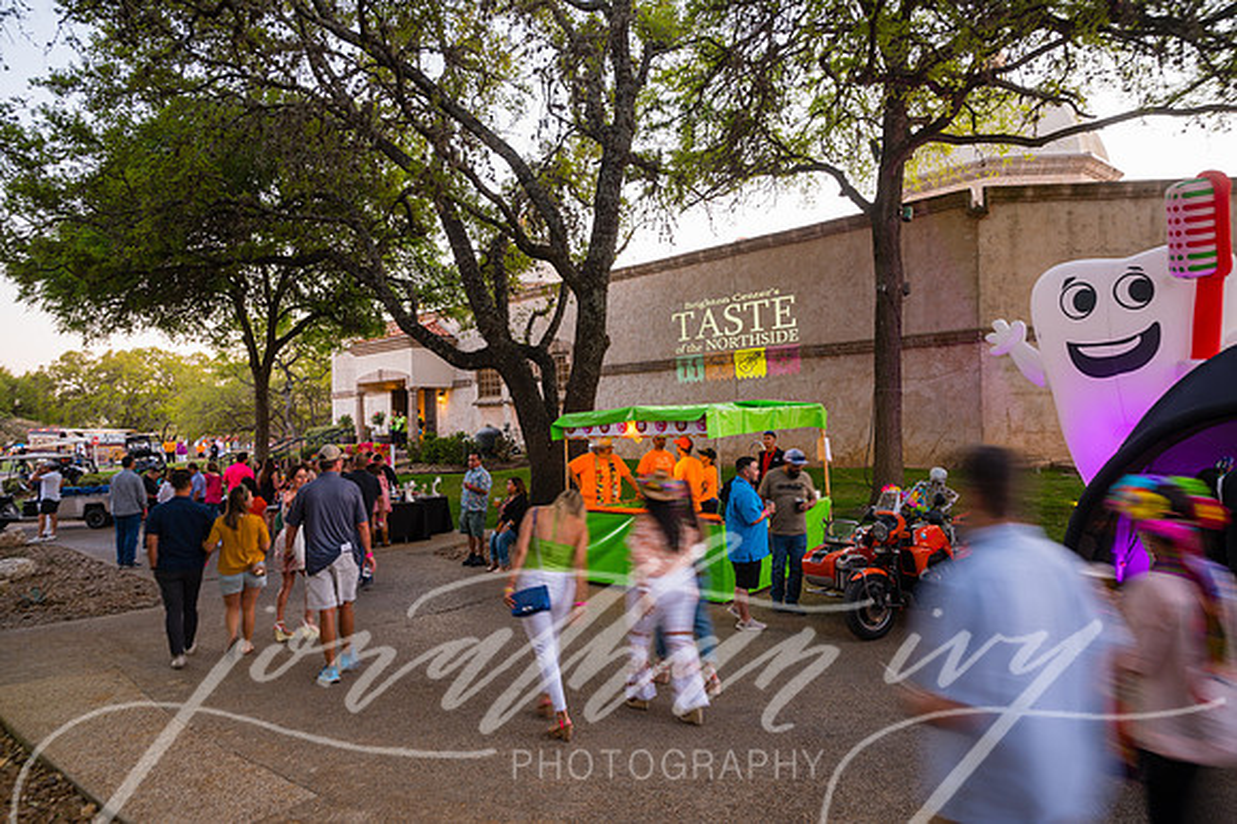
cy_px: 412
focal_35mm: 25
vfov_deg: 51.2
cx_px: 618
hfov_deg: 71.5
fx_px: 859
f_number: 4
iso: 100
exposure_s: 1/8
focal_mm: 25
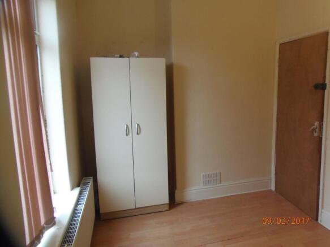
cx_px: 165
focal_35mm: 24
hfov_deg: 71.6
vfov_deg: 56.8
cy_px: 124
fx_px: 229
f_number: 2.9
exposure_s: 1/30
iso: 200
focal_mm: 4.3
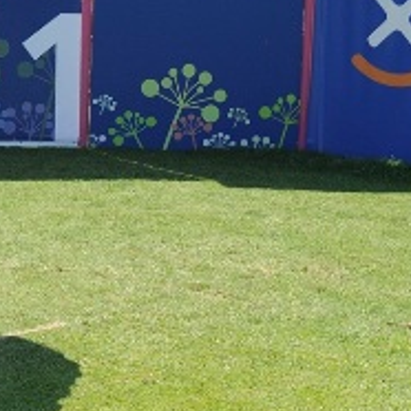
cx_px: -65
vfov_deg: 11.0
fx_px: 2122
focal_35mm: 158
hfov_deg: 10.9
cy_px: 22
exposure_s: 1/400
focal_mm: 62
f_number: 7.1
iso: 250
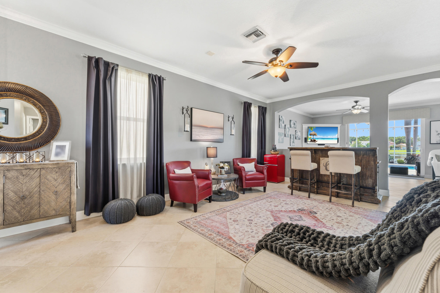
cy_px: 146
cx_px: 220
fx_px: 171
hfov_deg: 104.3
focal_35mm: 14
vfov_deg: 81.2
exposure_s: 1.6
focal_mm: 14
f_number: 9
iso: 250
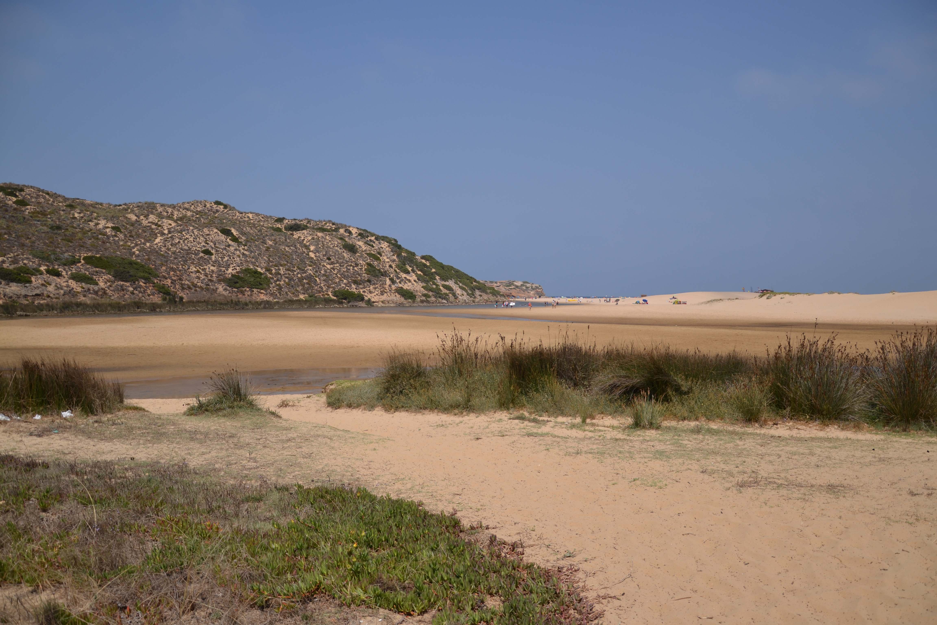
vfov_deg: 47.9
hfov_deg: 67.4
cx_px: 468
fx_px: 703
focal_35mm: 27
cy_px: 312
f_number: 3.5
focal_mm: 18
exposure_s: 1/1600
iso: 100
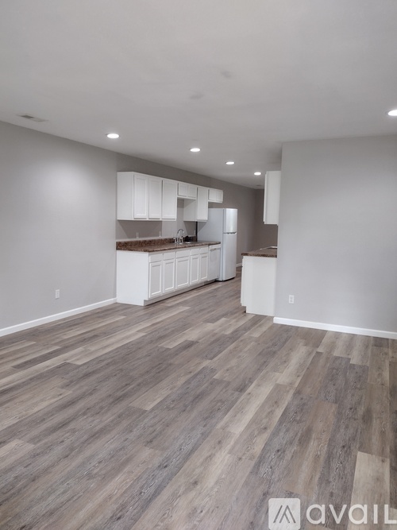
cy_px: 265
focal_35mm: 27
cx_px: 198
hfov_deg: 51.3
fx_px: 413
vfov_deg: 65.3
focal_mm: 4.71
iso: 216
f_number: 1.7
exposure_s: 1/40
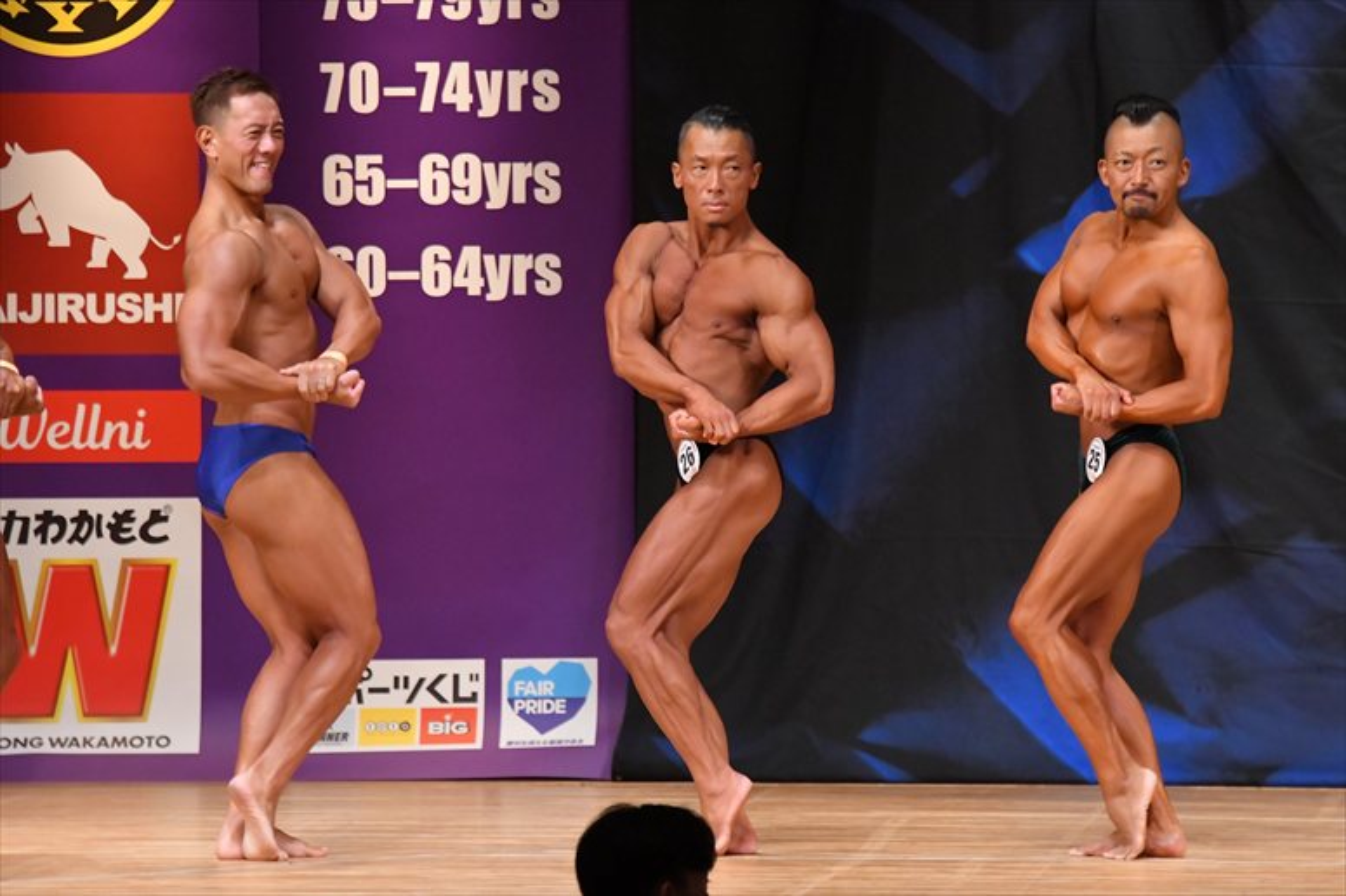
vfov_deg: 4.8
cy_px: 448
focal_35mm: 285
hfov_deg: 7.2
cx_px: 673
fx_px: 10651
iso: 5600
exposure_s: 1/400
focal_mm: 190
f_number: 5.6
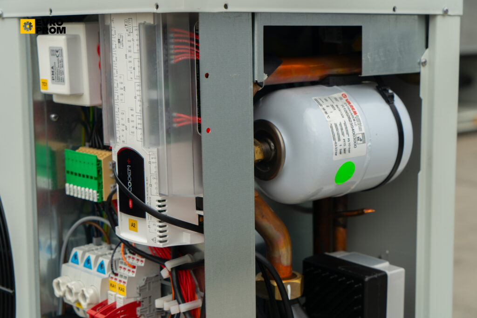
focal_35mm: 64
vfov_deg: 21.2
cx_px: 238
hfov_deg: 31.4
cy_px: 159
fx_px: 848
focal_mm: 64
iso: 250
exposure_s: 1/125
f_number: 6.3
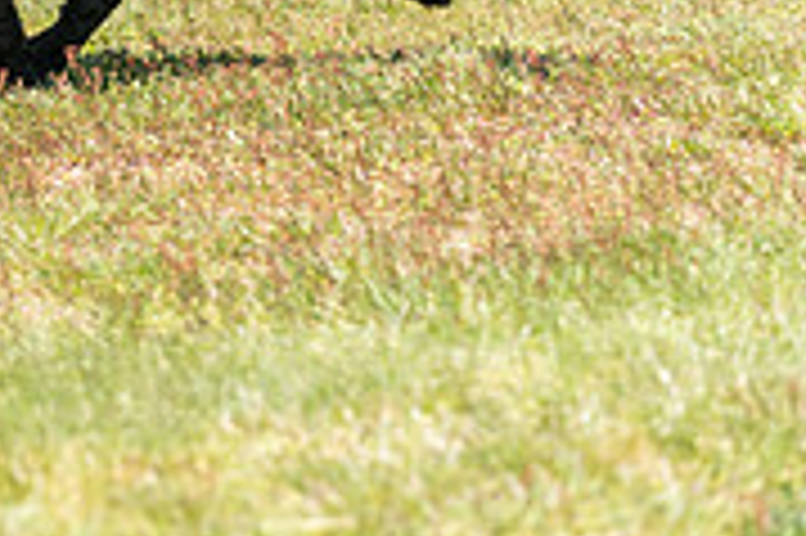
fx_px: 10155
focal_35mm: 454
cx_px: -482
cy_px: -322
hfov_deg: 4.5
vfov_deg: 3.0
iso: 100
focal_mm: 140
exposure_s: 1/500
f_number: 4.5
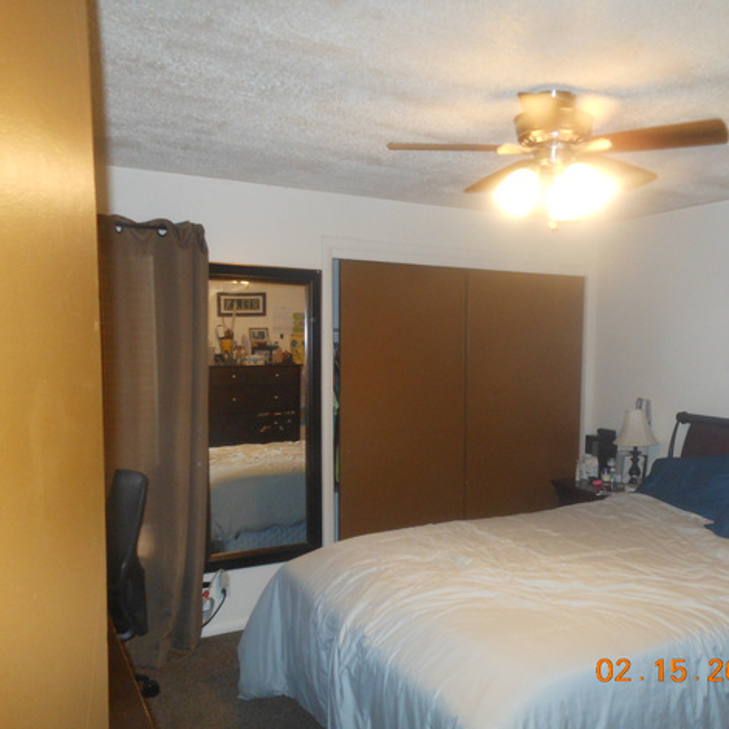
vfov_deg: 54.0
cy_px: 370
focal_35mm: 30
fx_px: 715
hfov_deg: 53.4
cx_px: 461
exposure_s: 1/25
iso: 250
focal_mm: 4.5
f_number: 3.2
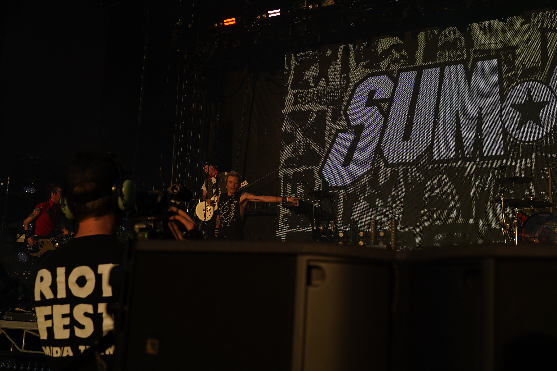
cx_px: 278
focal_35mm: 40
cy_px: 186
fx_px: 619
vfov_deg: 33.4
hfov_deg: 48.5
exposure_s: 1/640
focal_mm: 40
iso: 100
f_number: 8
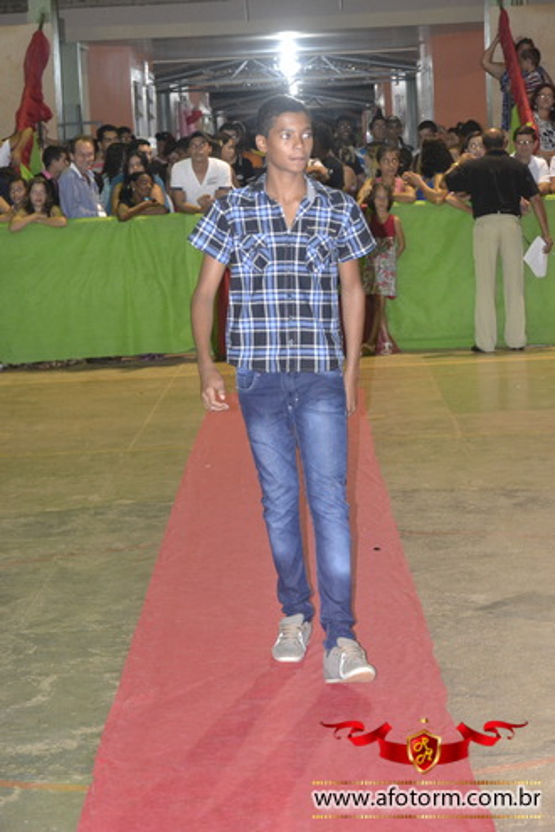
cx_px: 278
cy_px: 416
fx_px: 2150
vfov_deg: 21.9
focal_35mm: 93
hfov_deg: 14.7
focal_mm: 62
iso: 3200
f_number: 5
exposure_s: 1/60
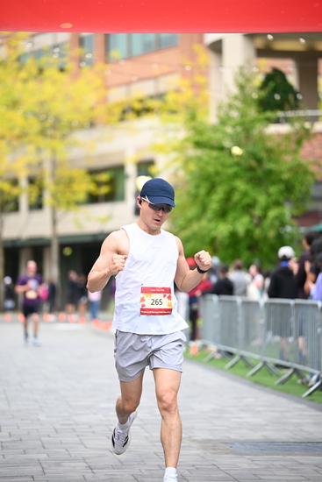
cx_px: 161
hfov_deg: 10.6
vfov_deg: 15.8
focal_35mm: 130
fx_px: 1743
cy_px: 241
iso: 1000
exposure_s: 1/2000
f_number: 2.8
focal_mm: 130
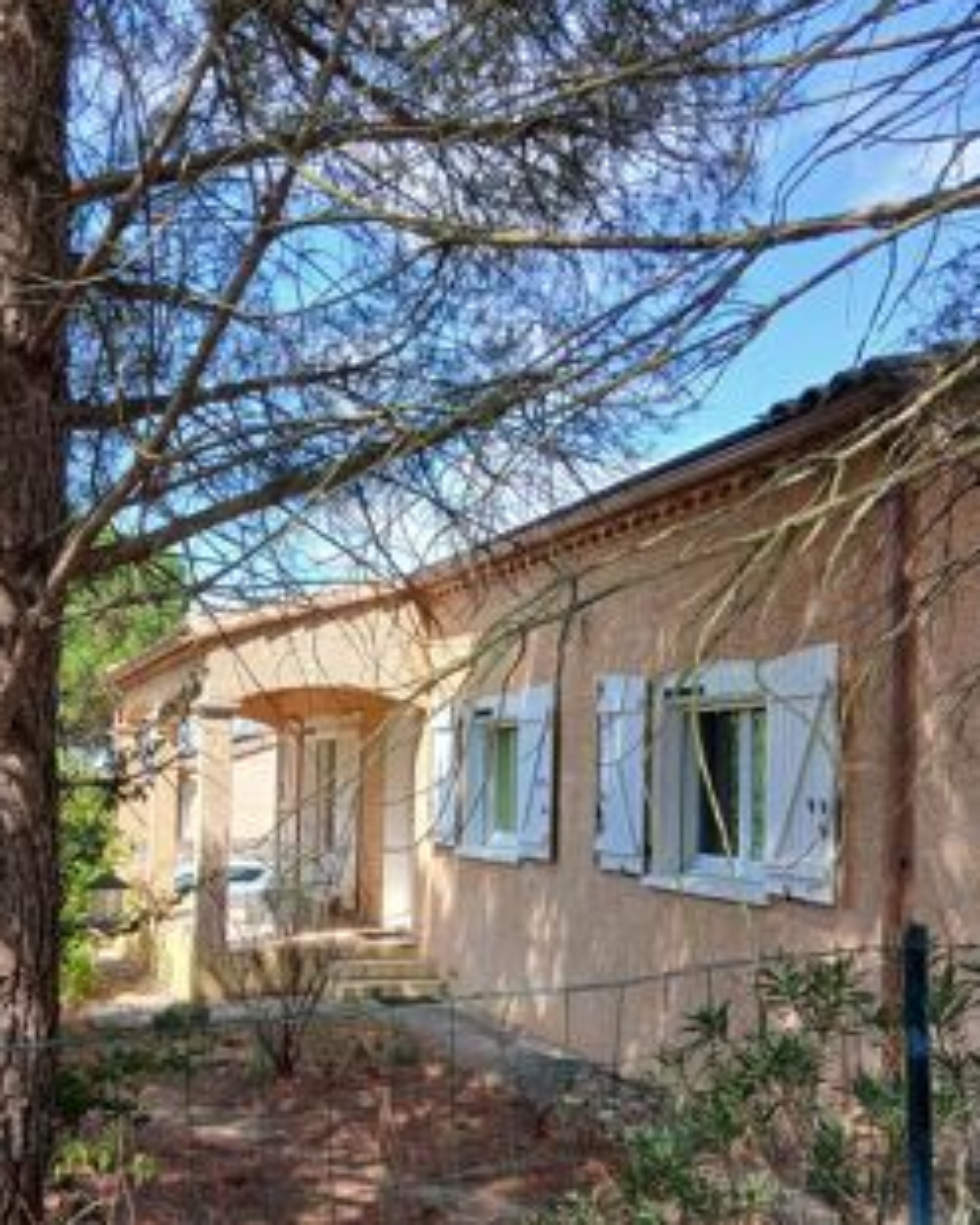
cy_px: 741
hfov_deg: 42.2
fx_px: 1269
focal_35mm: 35
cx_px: 431
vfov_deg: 51.2
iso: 20
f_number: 1.8
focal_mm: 3.98
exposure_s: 1/182
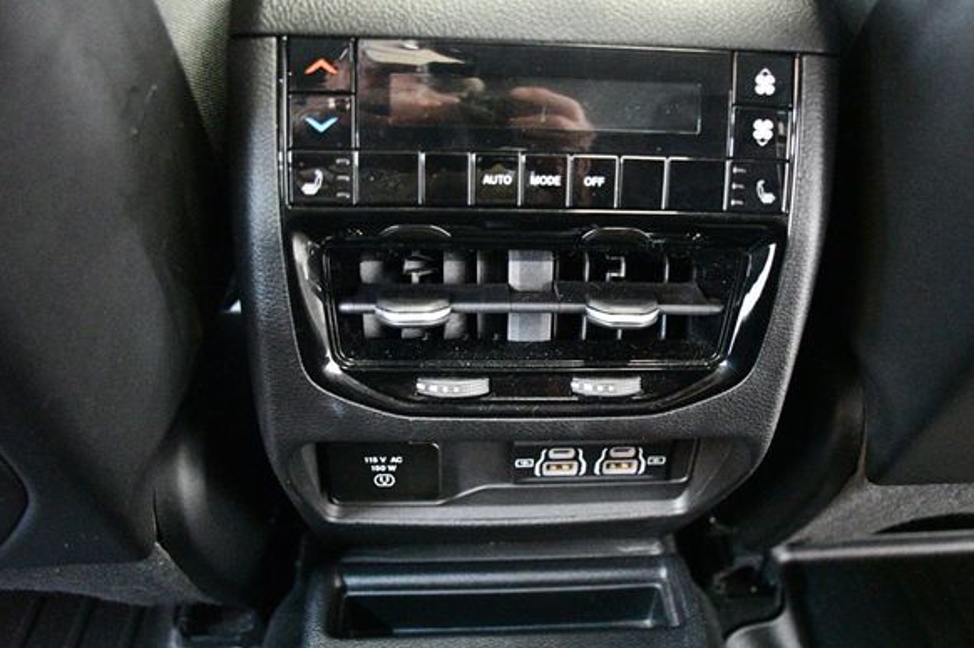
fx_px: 892
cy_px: 298
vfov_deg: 39.9
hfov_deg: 57.2
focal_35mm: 33
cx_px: 532
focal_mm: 20
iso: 12800
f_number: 3.5
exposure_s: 1/15
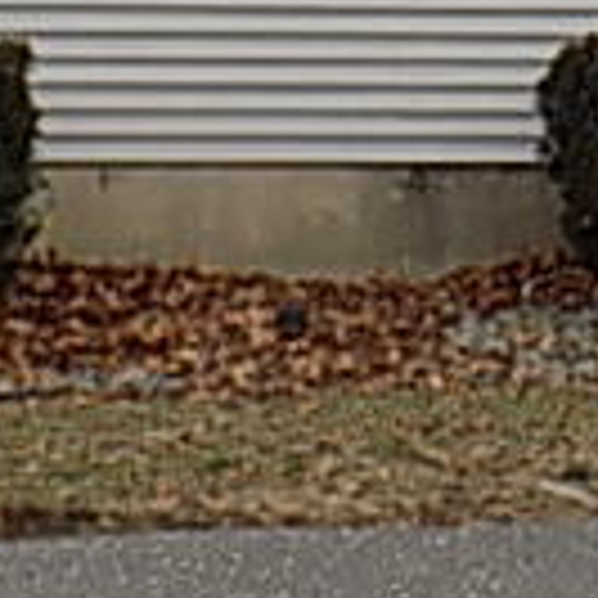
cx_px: 517
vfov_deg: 8.8
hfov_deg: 8.9
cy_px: -202
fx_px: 3811
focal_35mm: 195
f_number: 3.7
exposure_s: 1/160
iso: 80
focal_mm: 8.1
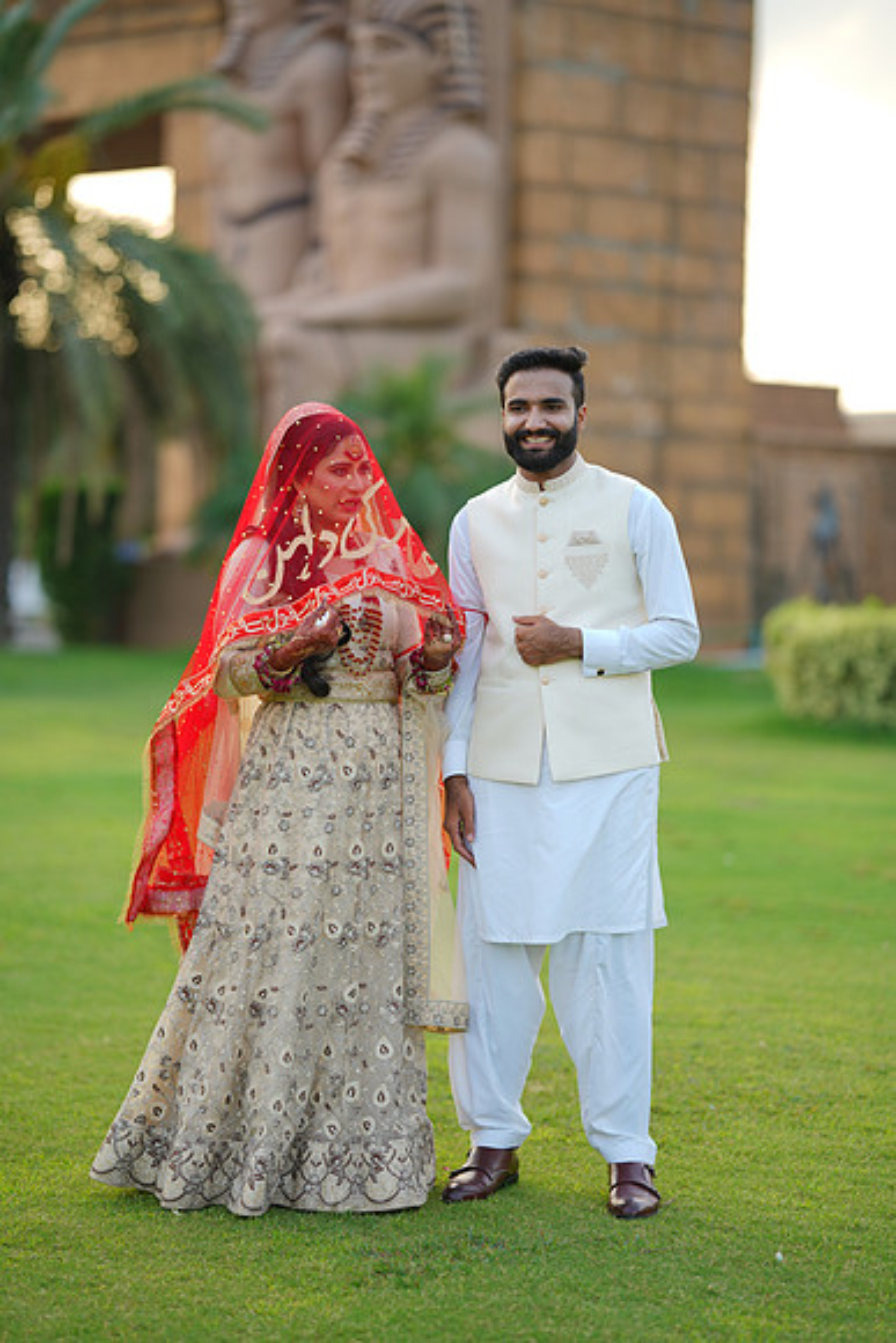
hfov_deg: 16.1
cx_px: 448
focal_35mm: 85
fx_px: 3171
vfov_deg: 23.9
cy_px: 672
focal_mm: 85
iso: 50
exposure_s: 1/500
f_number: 1.4
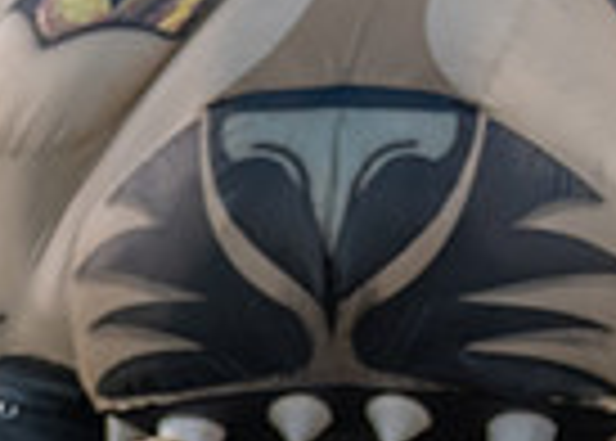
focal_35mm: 311
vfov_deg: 4.6
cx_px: 36
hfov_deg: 6.5
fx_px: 5444
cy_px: 882
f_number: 2.8
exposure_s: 1/1000
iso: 2000
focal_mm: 70
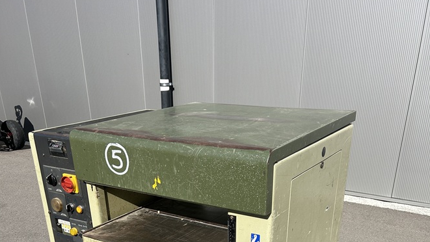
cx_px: 215
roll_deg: -0.1
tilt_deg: -25.7
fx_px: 433
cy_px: 269
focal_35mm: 38
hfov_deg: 52.8
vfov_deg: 28.3
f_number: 1.5
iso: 50
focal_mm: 5.7
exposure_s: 1/4831
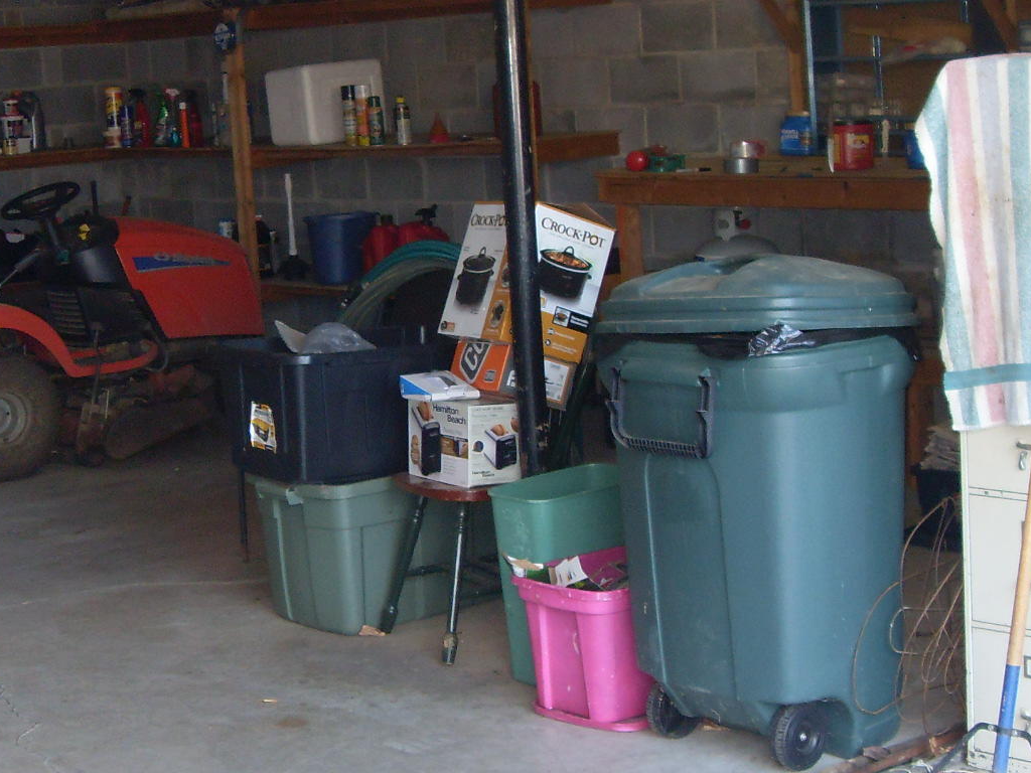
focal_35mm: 74
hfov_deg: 26.2
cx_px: 664
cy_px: 306
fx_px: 2204
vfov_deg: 19.9
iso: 120
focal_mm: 6.3
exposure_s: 1/45
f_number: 2.8
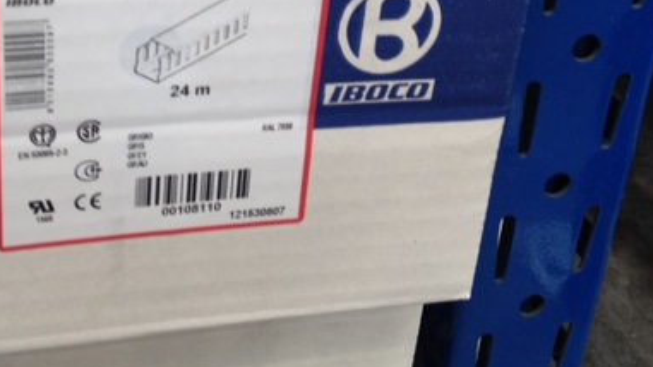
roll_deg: -3.4
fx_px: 1108
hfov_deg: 32.7
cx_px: 238
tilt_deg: -26.4
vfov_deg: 18.1
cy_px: -34
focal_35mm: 64
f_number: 2.4
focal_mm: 4.28
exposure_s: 1/30
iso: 50
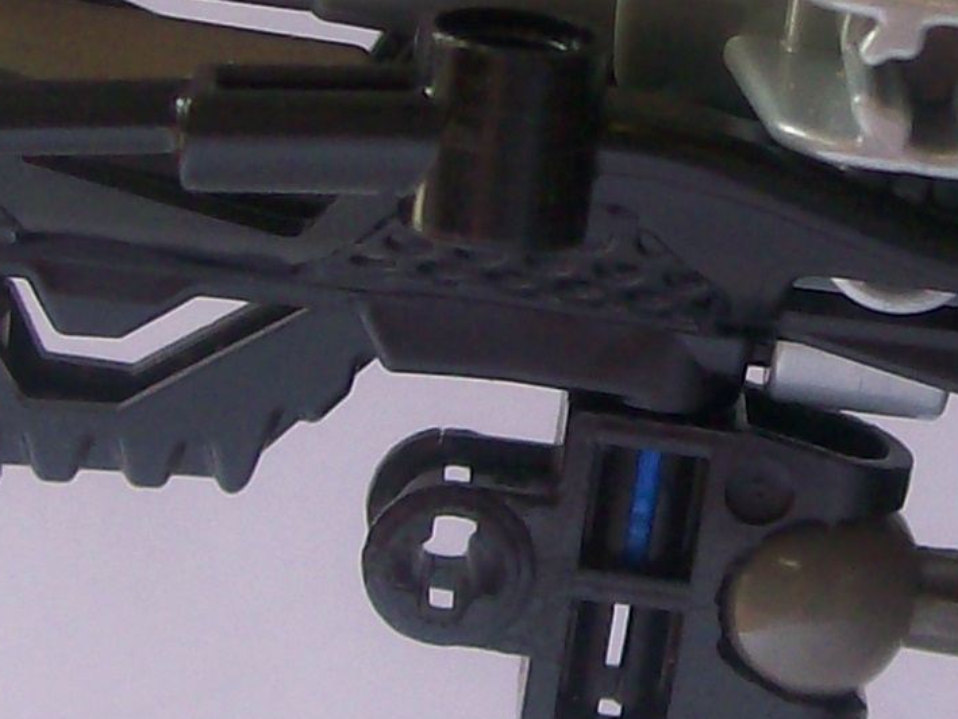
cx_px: 695
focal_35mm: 156
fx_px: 4318
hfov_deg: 12.6
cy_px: 150
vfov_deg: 9.5
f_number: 2.7
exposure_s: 1/45.4
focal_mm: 6
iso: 80
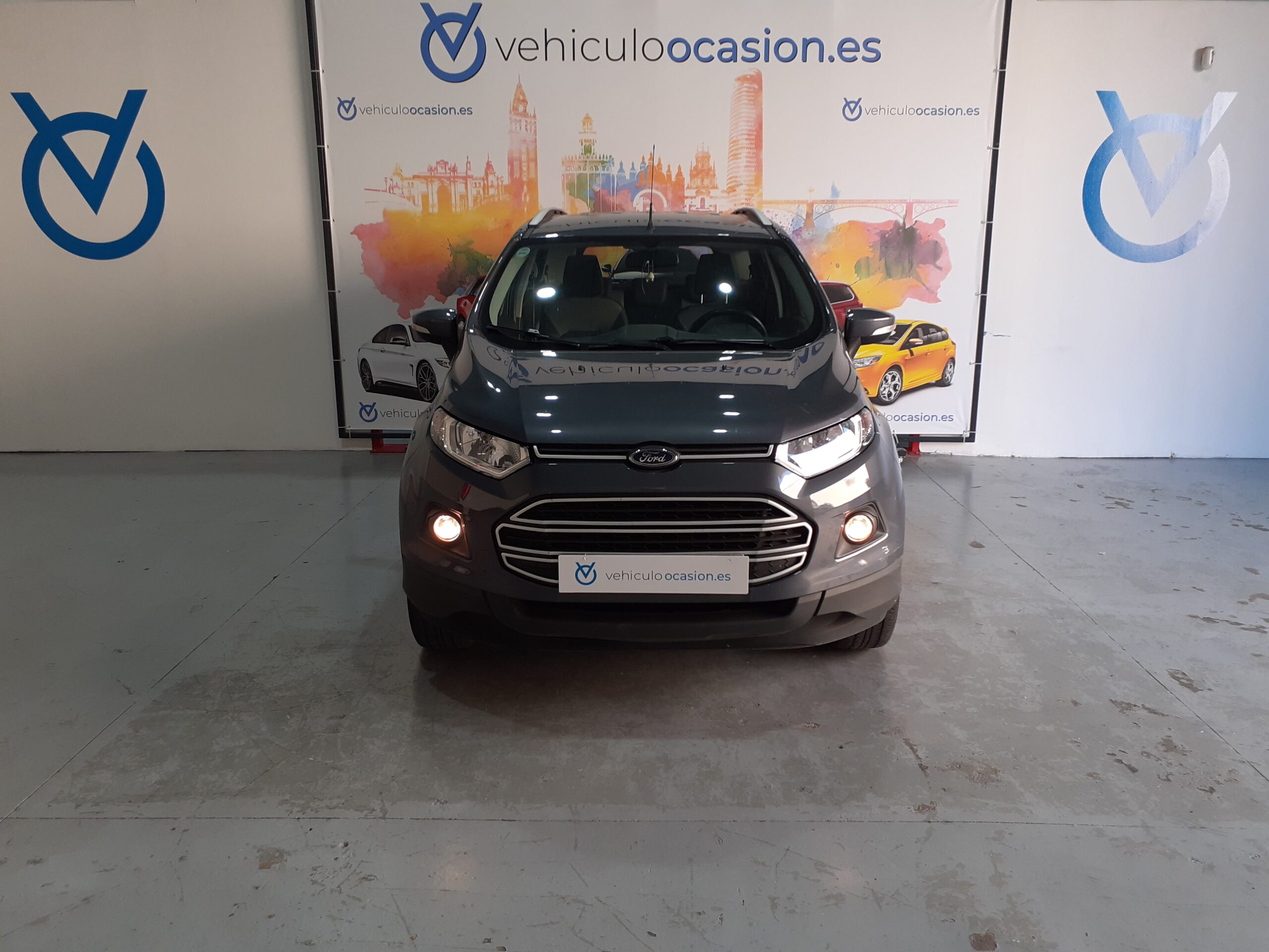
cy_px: 476
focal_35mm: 27
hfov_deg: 65.3
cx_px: 634
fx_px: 990
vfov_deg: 51.4
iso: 50
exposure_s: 1/100
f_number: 1.9
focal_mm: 3.6
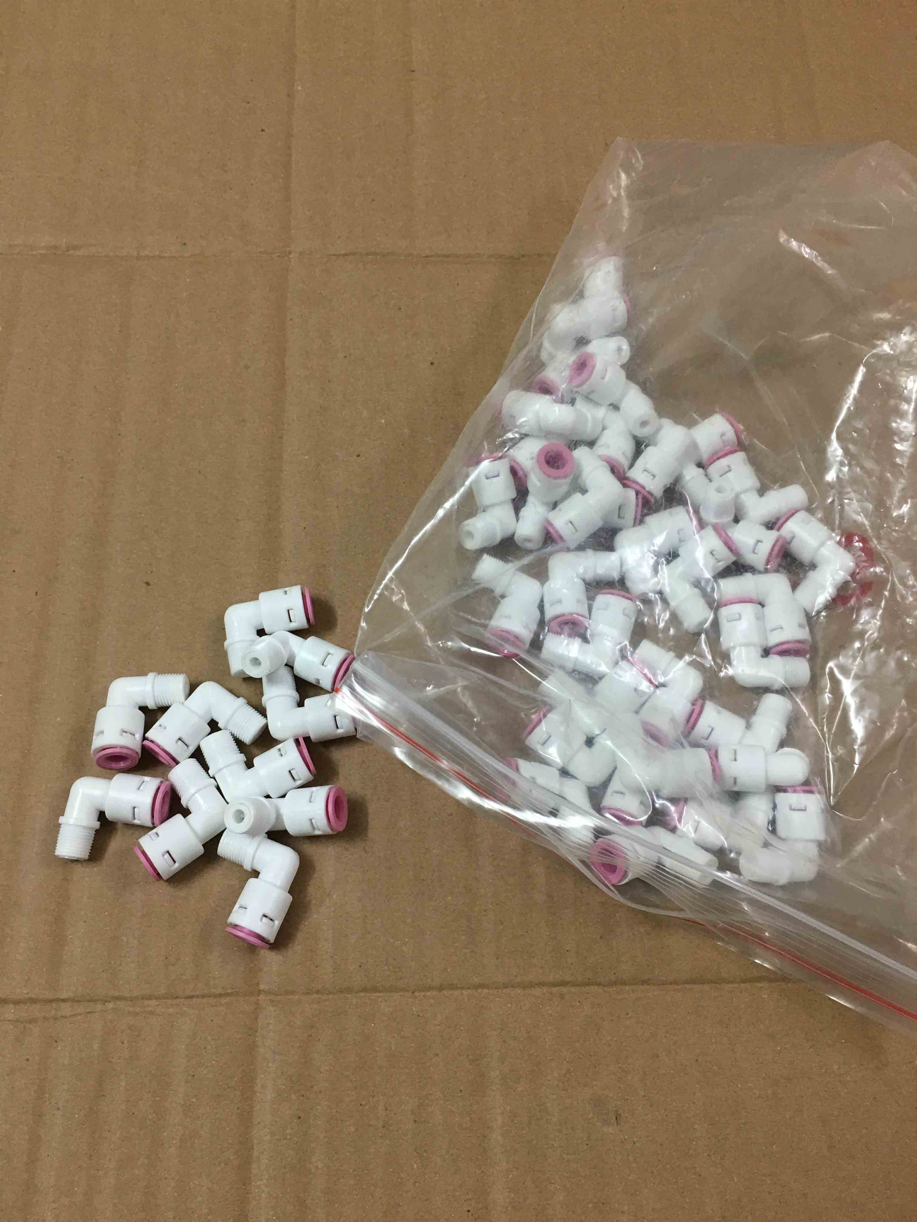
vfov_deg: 61.7
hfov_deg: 48.2
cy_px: 611
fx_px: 1024
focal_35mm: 29
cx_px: 458
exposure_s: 1/33
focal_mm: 4.15
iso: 100
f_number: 2.2
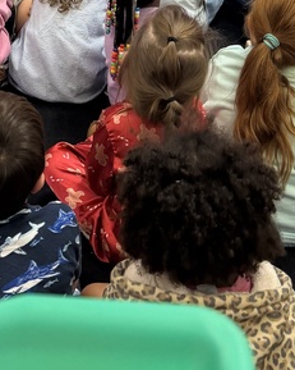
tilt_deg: -12.4
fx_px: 906
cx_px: 80
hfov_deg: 18.4
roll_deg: -2.1
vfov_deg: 19.7
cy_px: -201
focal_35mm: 83
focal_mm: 6.76
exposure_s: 1/60
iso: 250
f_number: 1.78
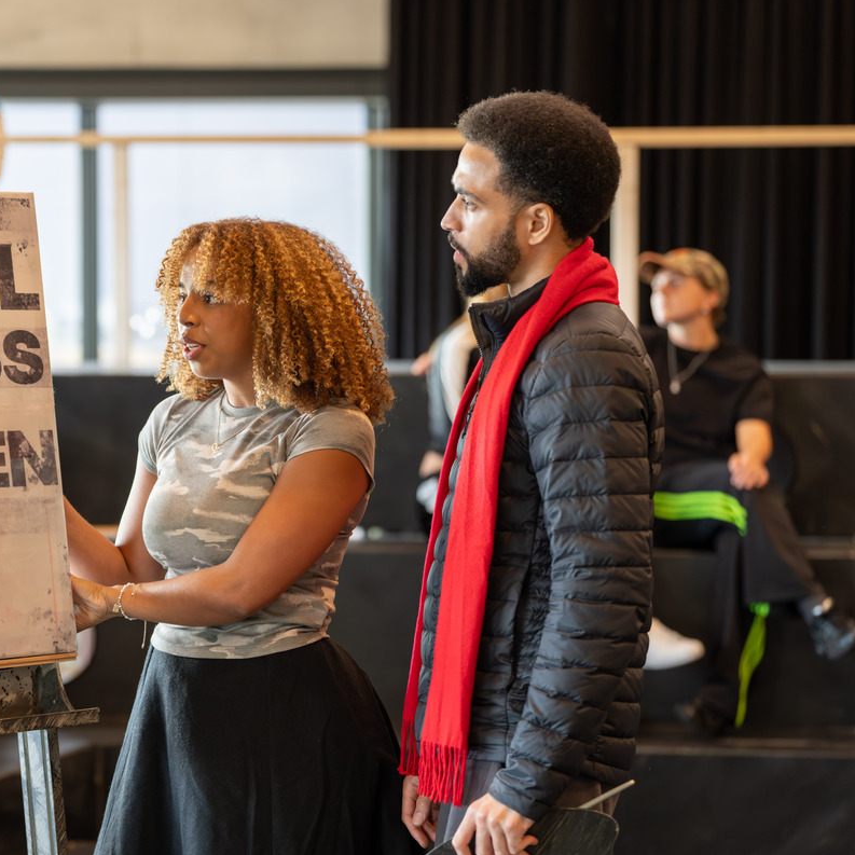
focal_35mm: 135
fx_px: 3772
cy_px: 426
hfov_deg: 12.9
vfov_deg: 12.9
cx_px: 278
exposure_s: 1/250
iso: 1600
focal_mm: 105
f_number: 2.8
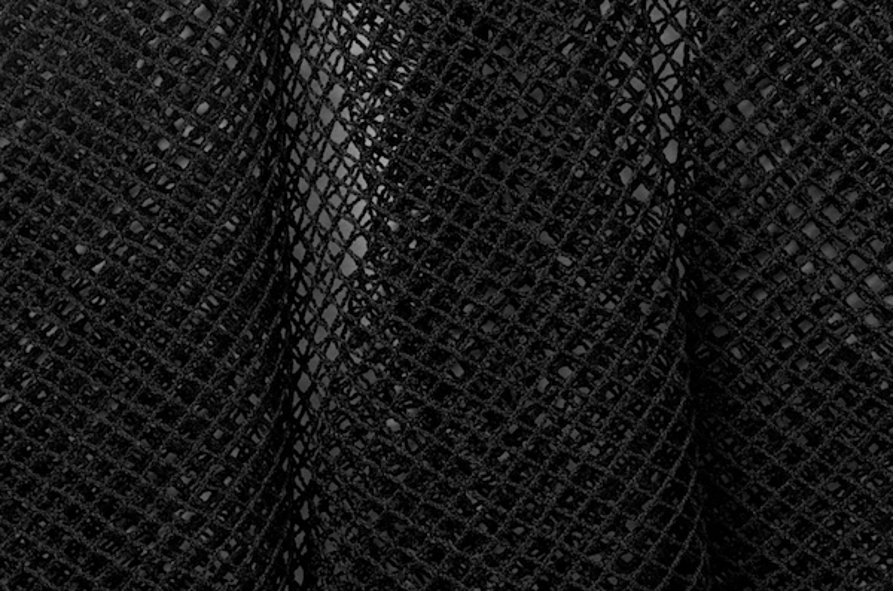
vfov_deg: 10.1
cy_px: 296
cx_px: 446
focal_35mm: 135
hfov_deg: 15.2
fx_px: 3341
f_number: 11
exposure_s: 1/250
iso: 400
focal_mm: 90
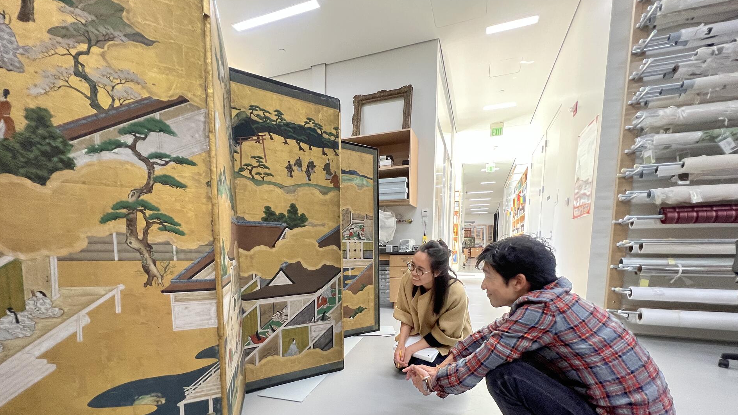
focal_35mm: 15
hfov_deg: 103.0
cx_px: 362
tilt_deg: -8.2
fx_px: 294
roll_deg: +0.3
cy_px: 288
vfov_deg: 67.9
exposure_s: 1/68
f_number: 1.8
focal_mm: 1.57
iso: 250
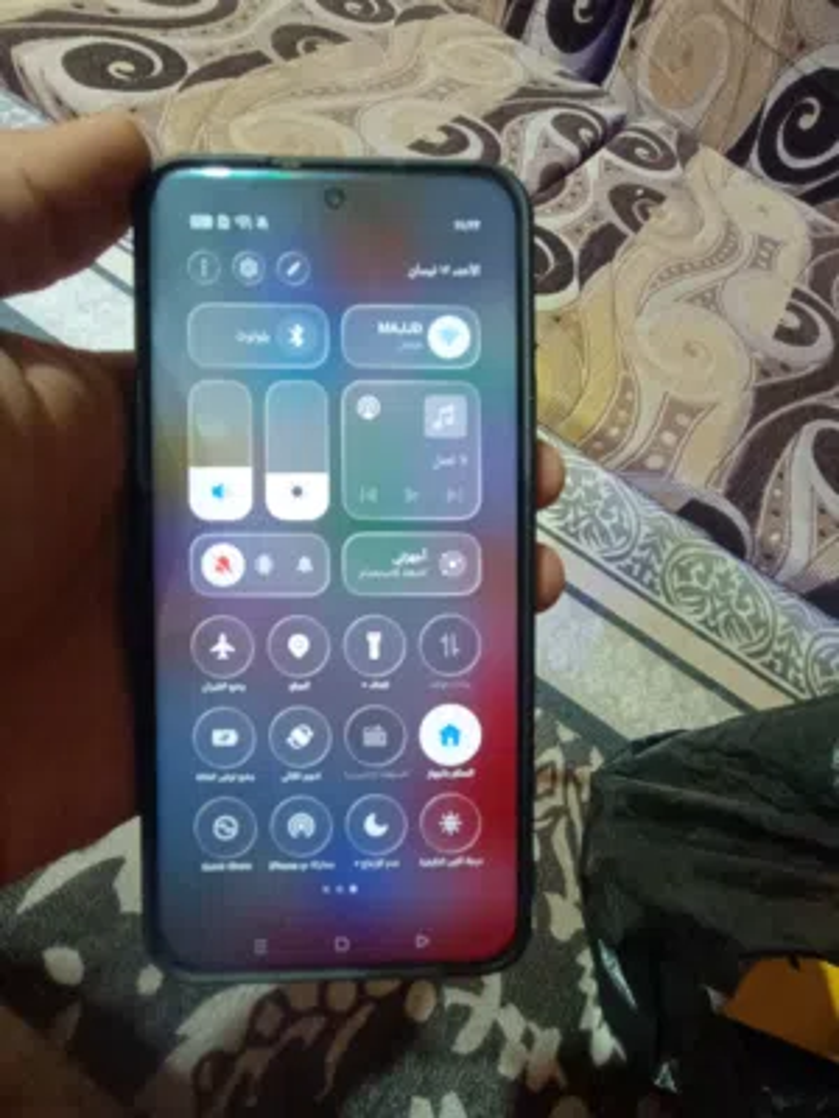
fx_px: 517
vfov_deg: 94.5
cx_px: 420
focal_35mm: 16
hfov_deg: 78.1
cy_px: 559
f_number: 2.2
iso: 832
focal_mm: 1.66
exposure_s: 1/25
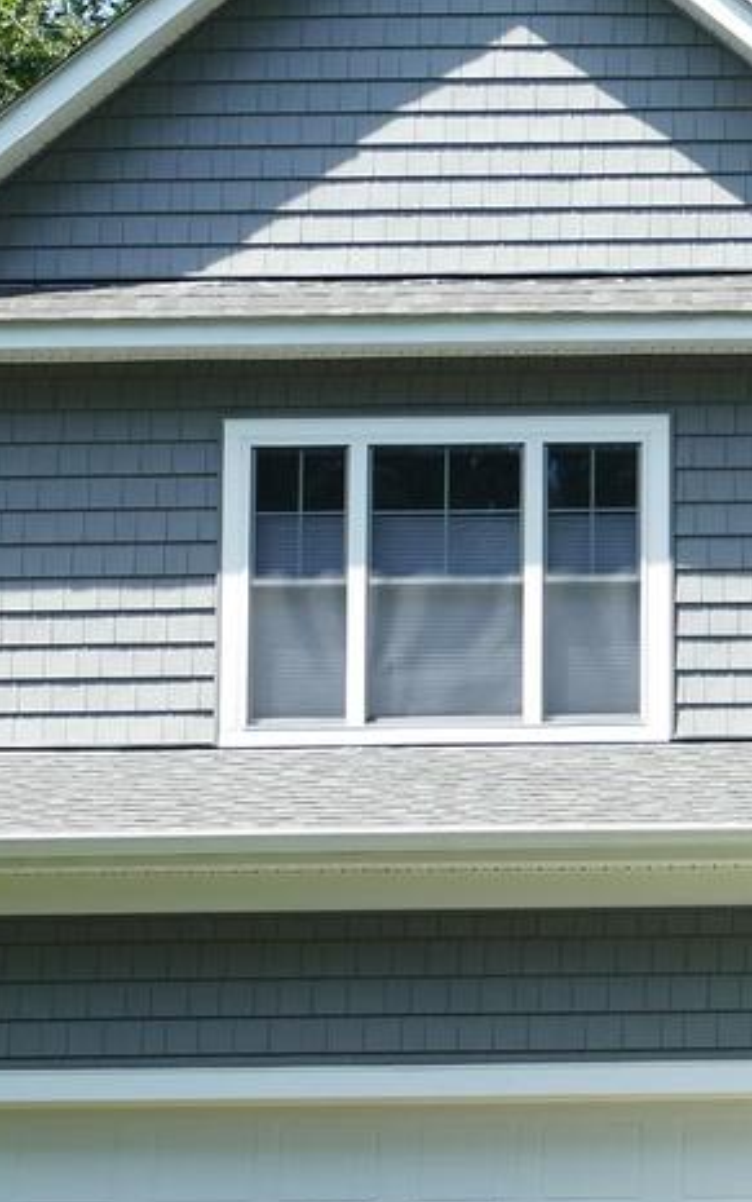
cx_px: 1044
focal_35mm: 123
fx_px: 4030
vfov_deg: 16.9
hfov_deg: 10.4
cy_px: 781
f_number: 3.1
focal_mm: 14.24
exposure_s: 1/640
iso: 125
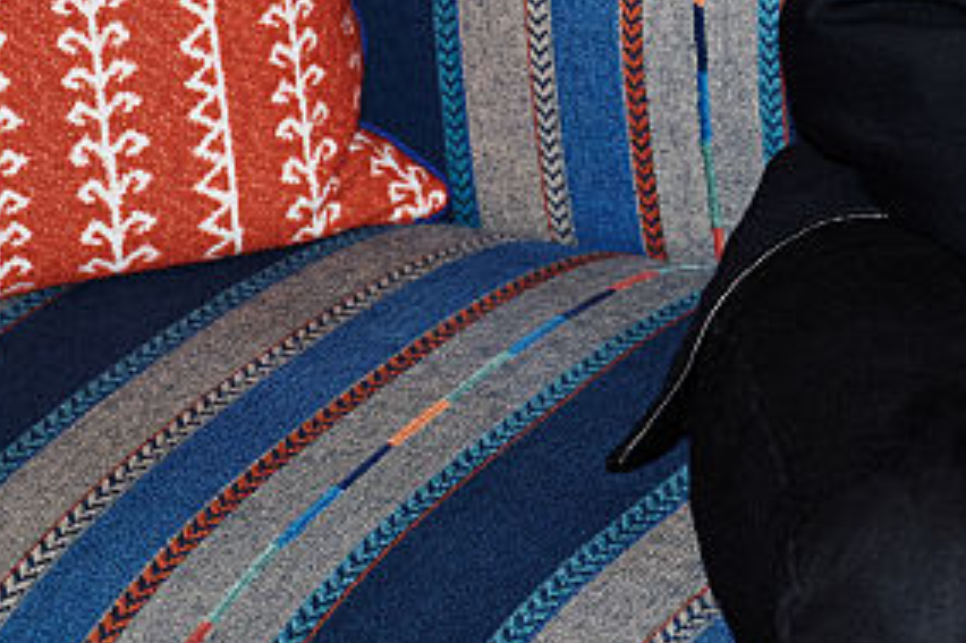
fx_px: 4157
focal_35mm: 155
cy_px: -383
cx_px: 1558
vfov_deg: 8.6
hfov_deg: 12.4
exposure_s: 1/250
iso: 400
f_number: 5.6
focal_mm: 43
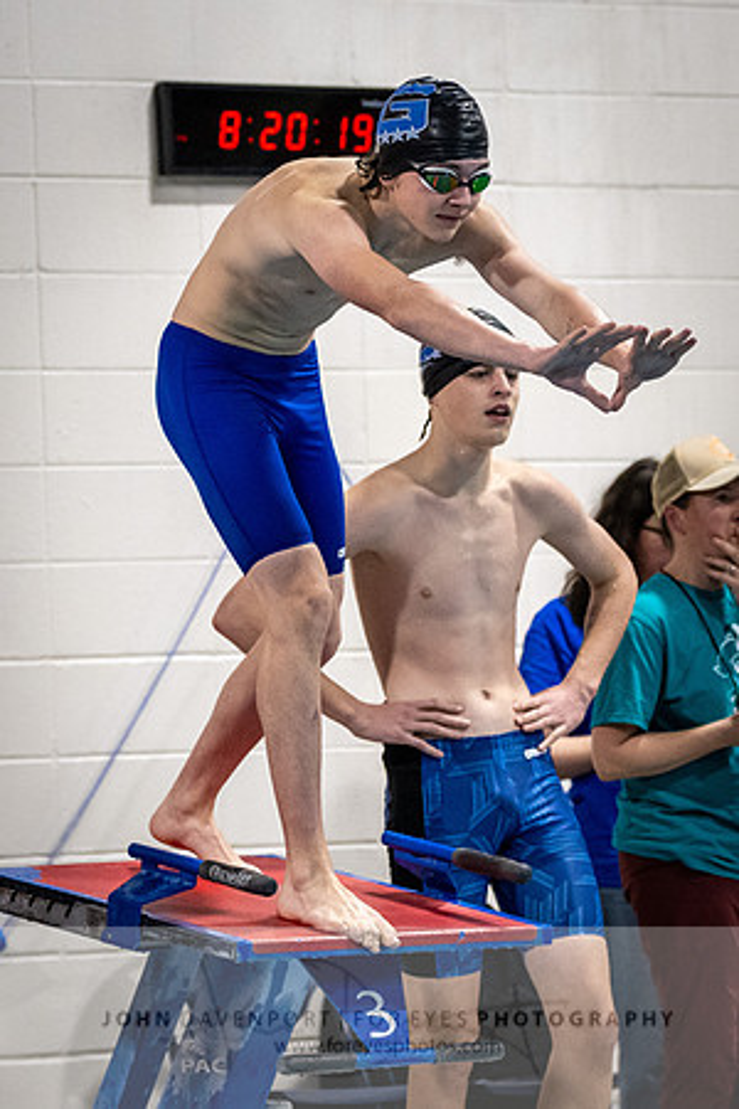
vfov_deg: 9.0
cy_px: 445
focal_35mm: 228
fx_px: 7012
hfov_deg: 6.0
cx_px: 302
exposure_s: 1/1000
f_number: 2.8
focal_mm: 105
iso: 2800
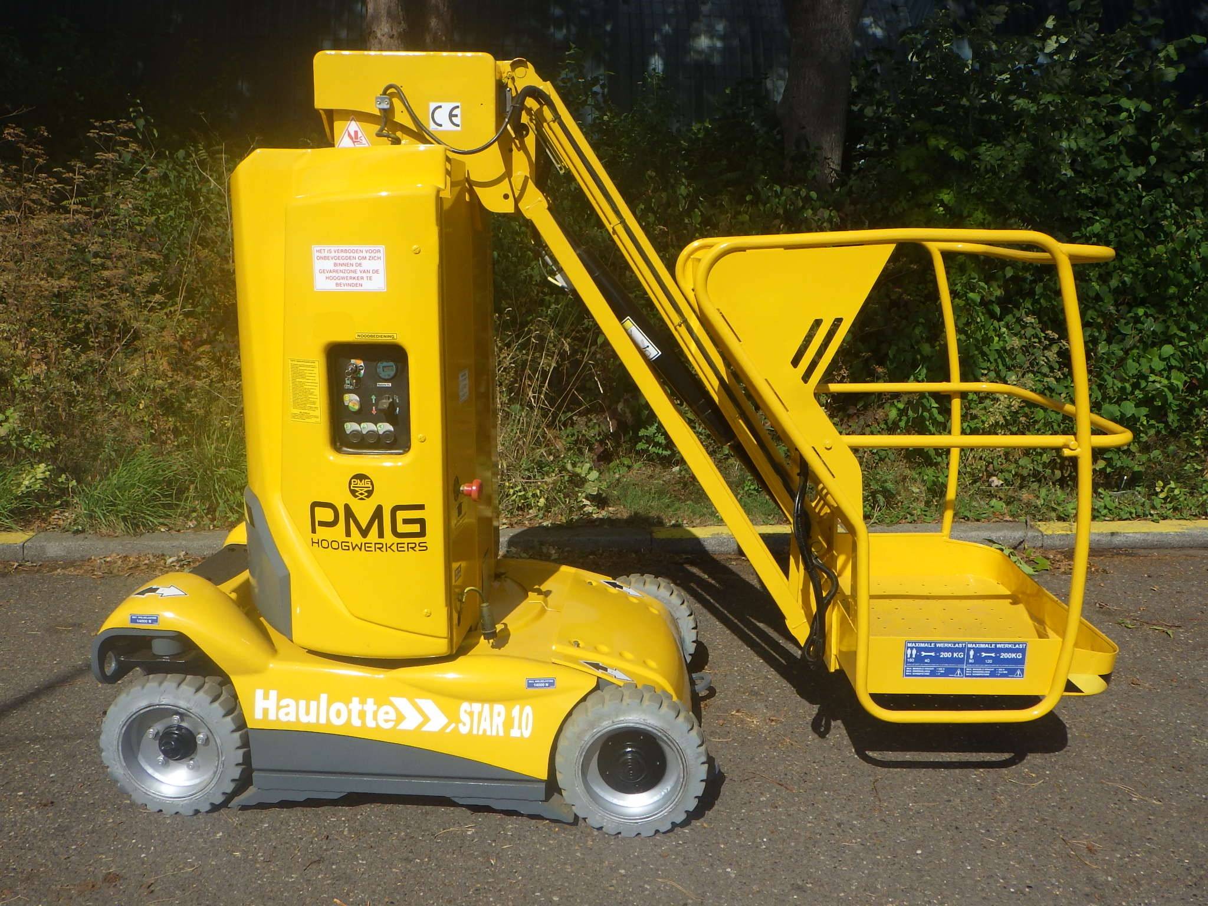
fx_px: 977
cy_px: 453
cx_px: 604
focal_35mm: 28
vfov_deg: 49.7
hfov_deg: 63.4
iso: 125
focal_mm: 5
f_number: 4.2
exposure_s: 1/1500
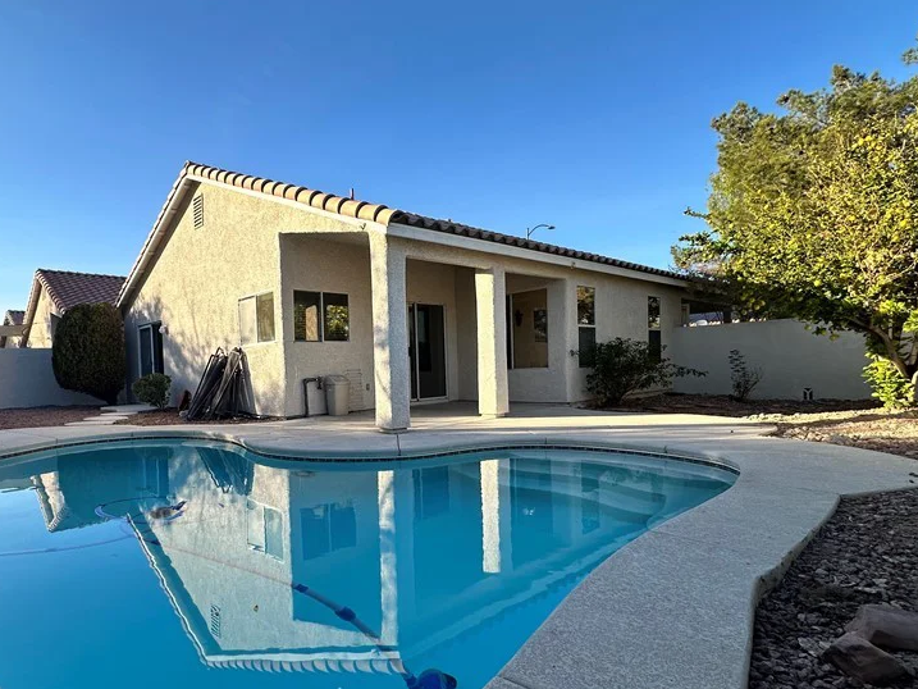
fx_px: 530
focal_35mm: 20
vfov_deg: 65.8
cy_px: 384
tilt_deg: -1.5
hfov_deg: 79.8
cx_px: 330
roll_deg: +2.0
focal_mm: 2.22
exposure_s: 1/1052
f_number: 2.2
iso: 40
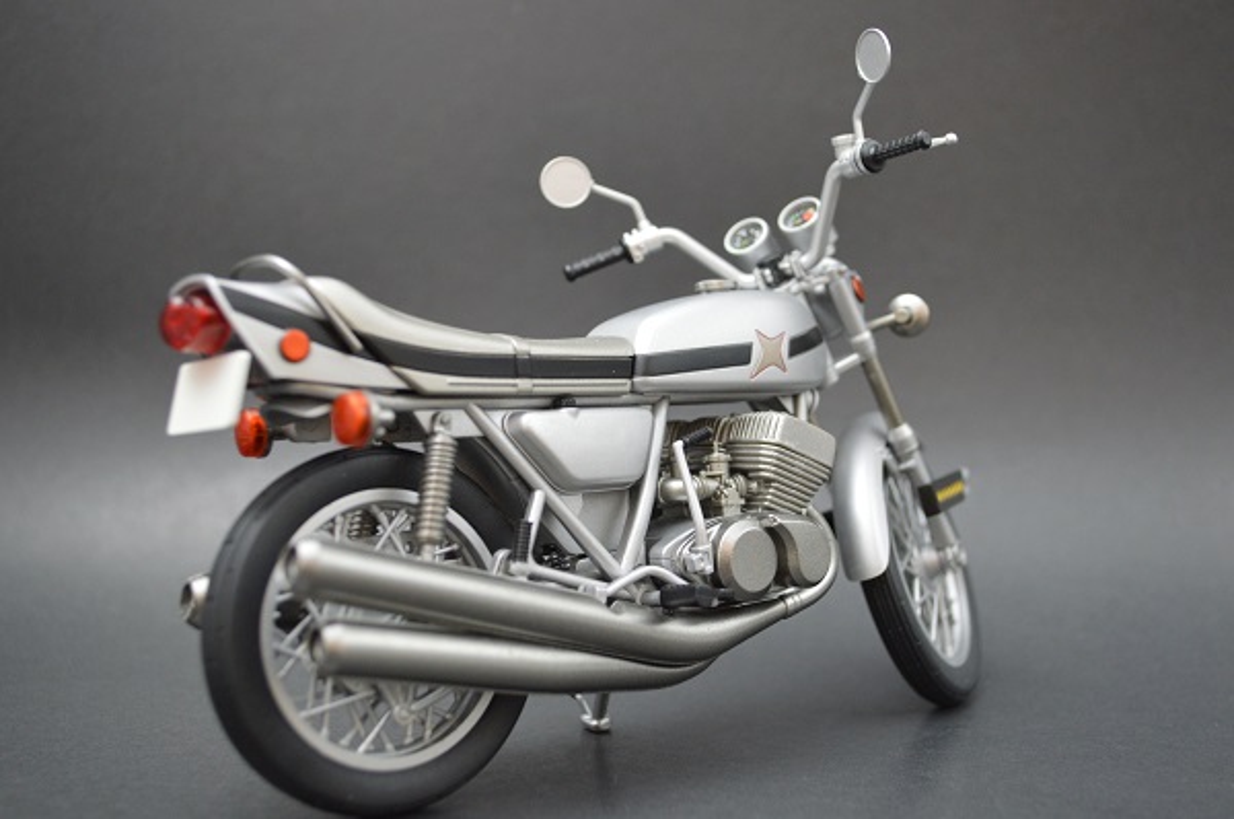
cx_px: 617
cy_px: 410
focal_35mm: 48
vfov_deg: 28.0
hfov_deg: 41.2
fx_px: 1643
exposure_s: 1/6
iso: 800
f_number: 4.8
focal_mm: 32
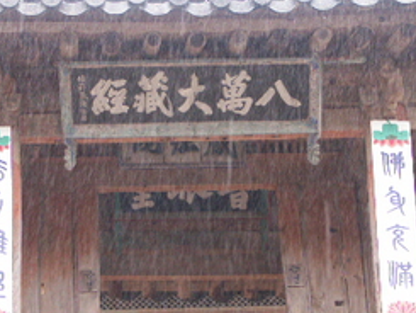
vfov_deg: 9.7
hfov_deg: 12.9
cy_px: 278
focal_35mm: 153
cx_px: 207
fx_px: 1840
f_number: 3.5
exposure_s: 1/100
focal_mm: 18.72
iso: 100
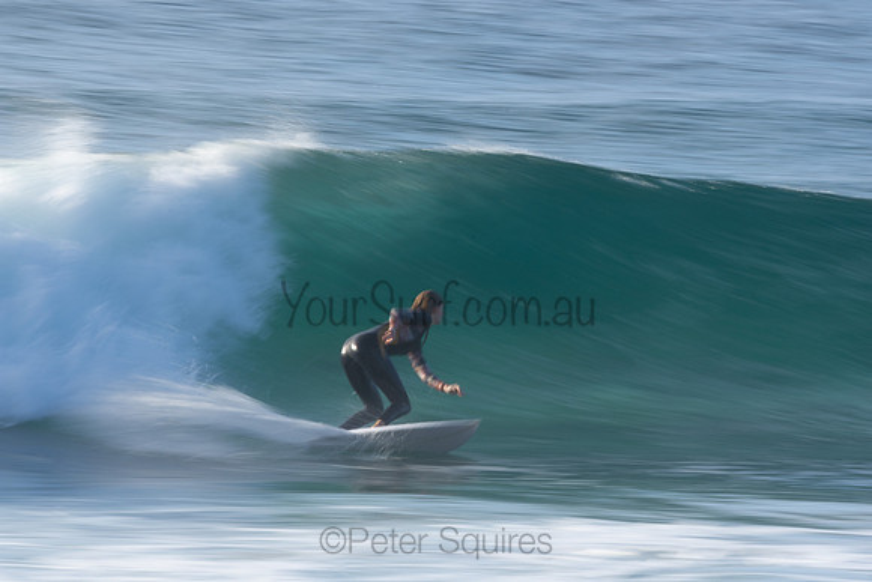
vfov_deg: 1.8
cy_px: 291
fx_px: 18170
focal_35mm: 750
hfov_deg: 2.7
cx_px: 436
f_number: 25
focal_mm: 500
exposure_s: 1/20
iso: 125
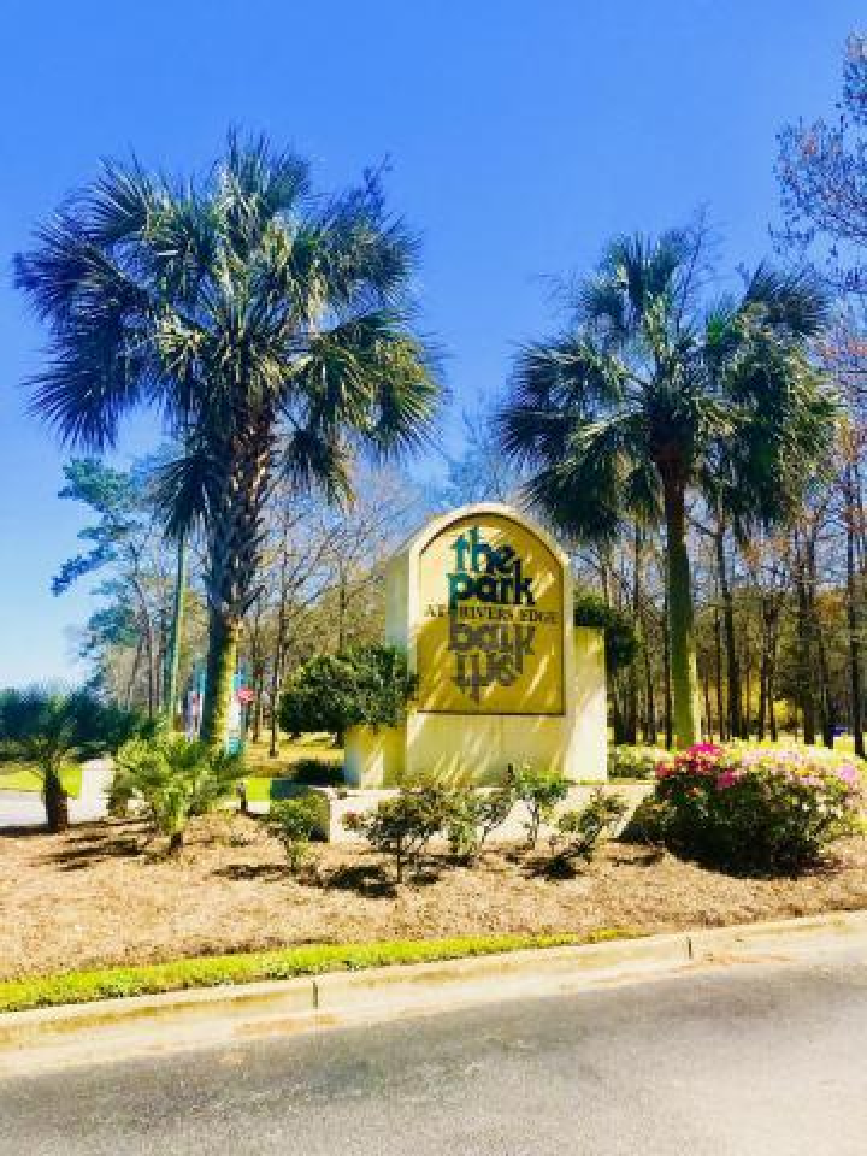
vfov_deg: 63.4
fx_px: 935
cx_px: 434
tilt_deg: +10.5
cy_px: 578
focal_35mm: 28
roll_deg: -1.6
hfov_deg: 49.7
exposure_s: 1/1429
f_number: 1.8
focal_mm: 3.99
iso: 20
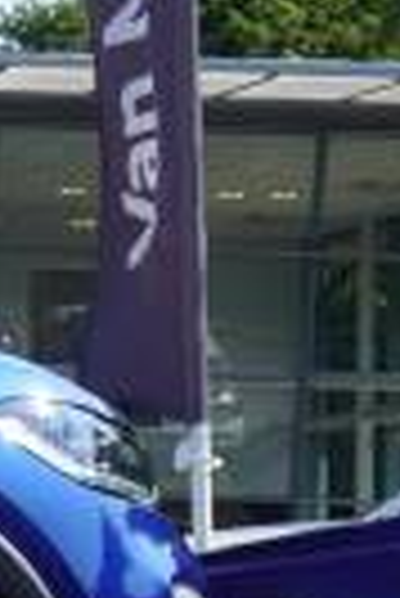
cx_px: -1016
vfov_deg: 9.2
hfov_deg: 5.6
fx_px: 3713
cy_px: 400
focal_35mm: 223
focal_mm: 31
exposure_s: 1/90
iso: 100
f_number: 8
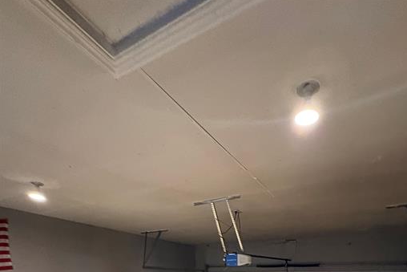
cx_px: 230
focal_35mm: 22
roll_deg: -0.9
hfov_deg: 78.2
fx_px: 249
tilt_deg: -4.8
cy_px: 305
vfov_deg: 43.2
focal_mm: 2.22
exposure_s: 1/30
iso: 1250
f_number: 2.2
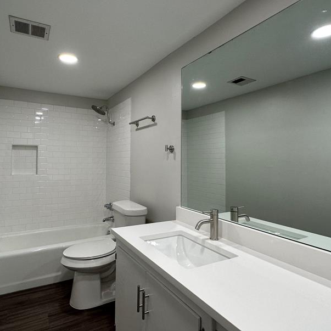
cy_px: 158
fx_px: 227
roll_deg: -1.2
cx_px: 137
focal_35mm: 21
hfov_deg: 71.6
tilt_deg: -0.7
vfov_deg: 72.1
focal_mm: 2.22
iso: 100
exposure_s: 1/120
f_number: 2.2
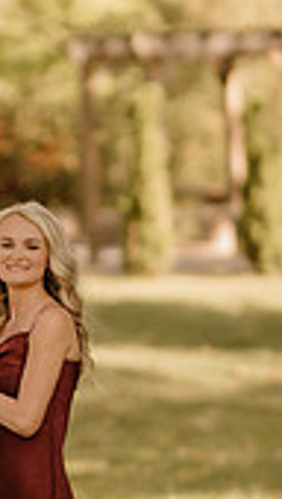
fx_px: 4665
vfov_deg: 6.1
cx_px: -6
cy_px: 326
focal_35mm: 352
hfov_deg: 3.5
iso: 200
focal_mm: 85
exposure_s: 1/1250
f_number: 1.4
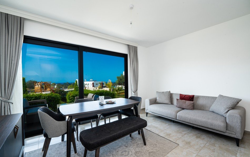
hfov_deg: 101.4
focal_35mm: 15
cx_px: 127
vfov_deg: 74.8
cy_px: 83
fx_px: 102
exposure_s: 1/8
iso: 100
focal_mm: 14
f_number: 16
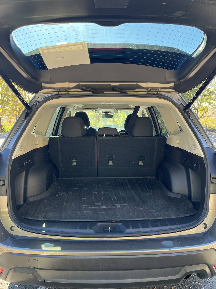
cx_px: 108
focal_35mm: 26
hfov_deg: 53.1
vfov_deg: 67.3
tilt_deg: -6.9
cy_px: 144
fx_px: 216
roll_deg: +0.3
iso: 64
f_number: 1.6
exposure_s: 1/170
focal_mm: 5.1
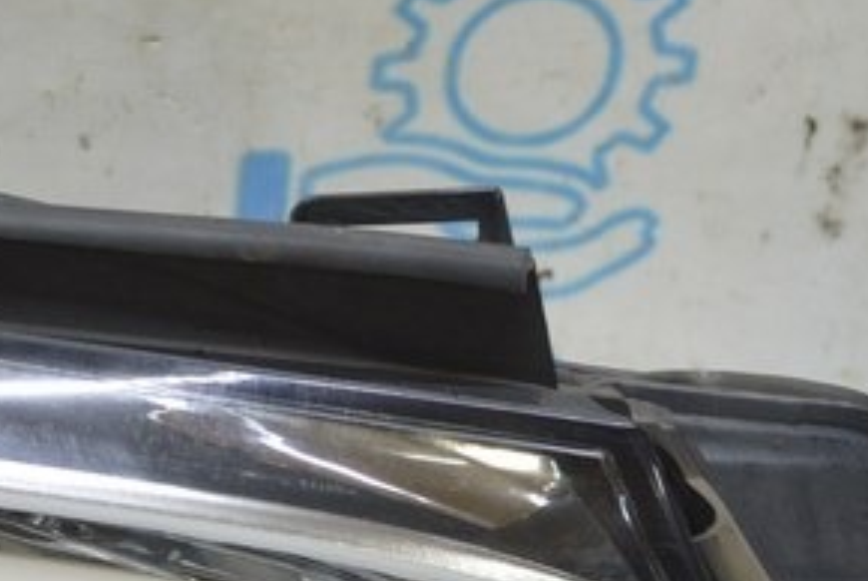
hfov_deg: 13.8
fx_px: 3446
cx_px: -260
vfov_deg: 9.5
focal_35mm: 143
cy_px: 702
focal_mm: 27
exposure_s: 1/20
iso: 400
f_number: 5.6
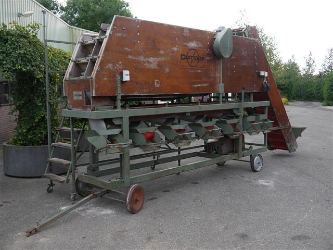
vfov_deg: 37.7
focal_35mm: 38
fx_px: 366
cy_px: 125
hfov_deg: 49.0
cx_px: 166
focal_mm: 19
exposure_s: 1/160
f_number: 5
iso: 100
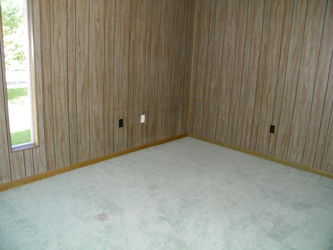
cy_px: 125
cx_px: 166
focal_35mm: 28
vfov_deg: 49.7
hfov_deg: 63.4
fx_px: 269
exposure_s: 1/30
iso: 200
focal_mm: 5
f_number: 3.5
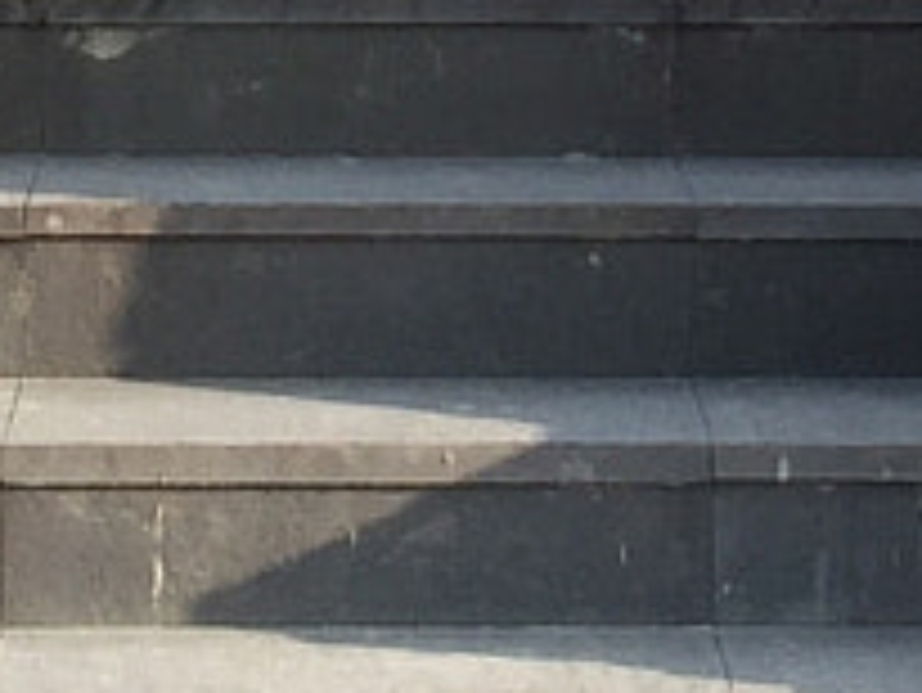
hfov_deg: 8.7
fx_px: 6023
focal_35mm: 226
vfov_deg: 6.2
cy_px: -1197
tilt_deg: +5.8
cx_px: 621
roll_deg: -0.7
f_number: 2.2
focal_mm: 4.15
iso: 32
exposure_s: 1/638
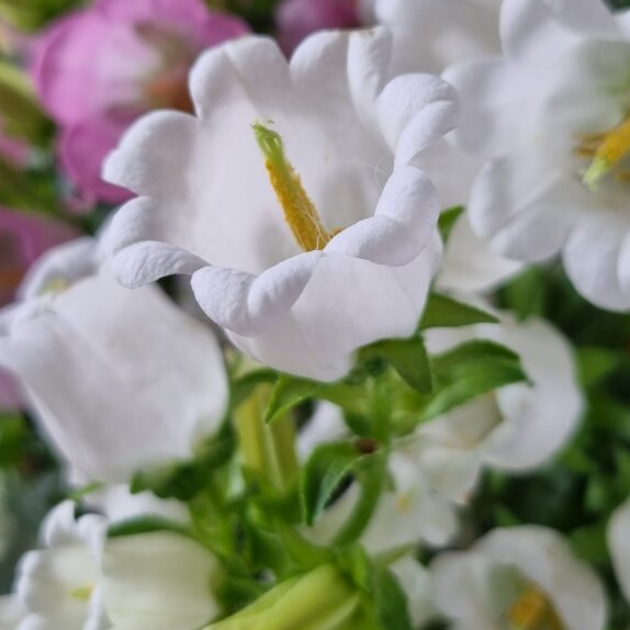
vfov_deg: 40.6
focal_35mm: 41
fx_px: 844
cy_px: 236
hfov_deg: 40.9
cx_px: 290
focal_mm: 5.4
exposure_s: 1/120
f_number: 1.8
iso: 100
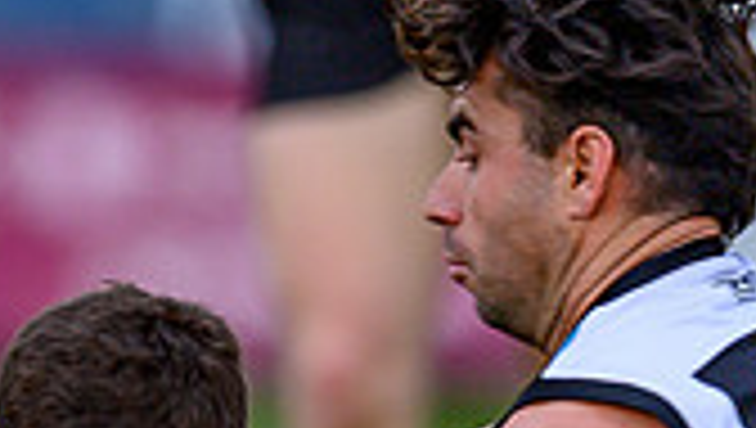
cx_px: 349
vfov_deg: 0.4
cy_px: 642
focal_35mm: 2829
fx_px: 56783
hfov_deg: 0.8
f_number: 4
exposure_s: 1/1250
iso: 360
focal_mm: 500
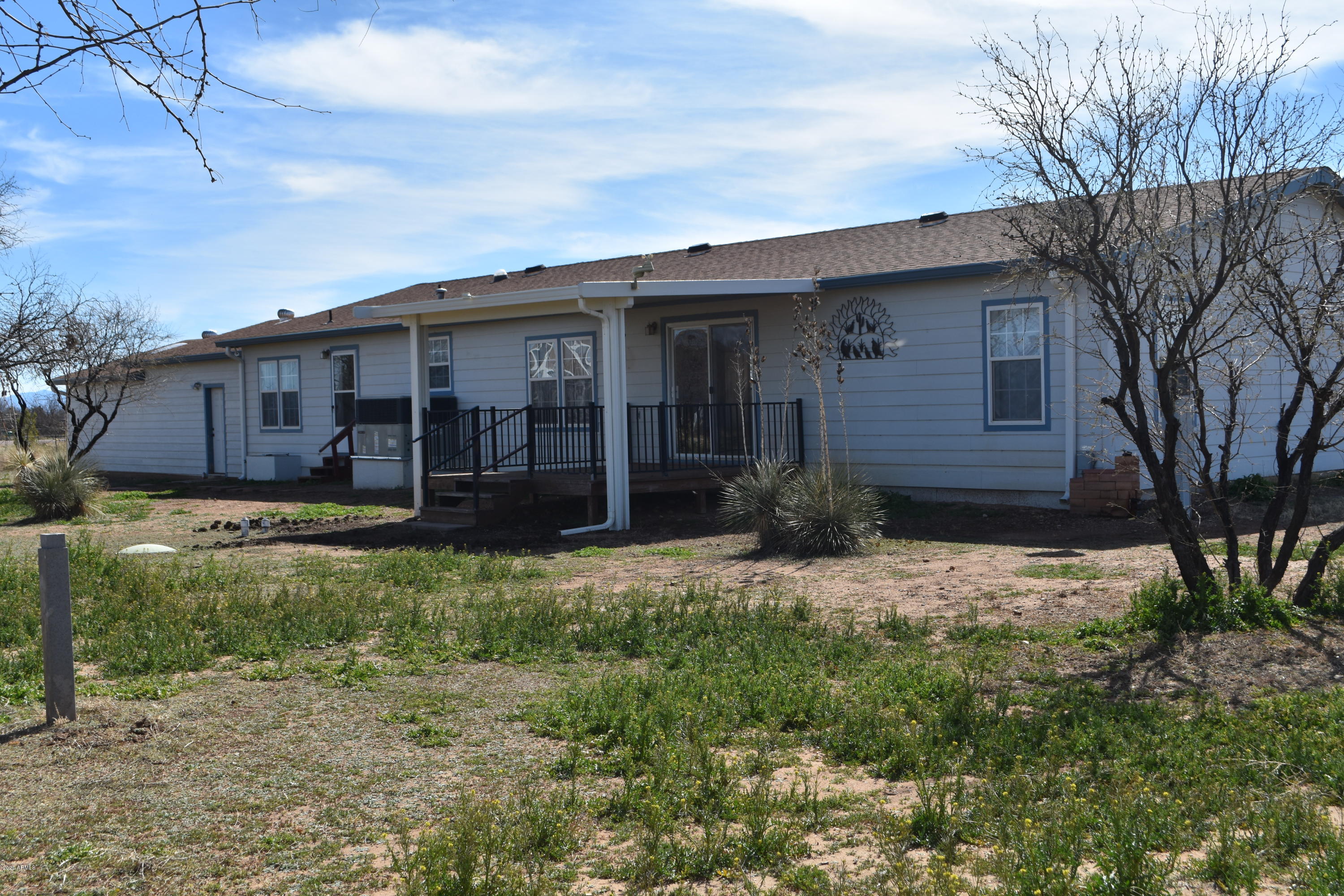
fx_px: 1456
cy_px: 448
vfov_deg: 34.2
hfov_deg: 49.6
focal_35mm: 39
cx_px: 672
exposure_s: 1/250
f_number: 10
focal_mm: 26
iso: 100
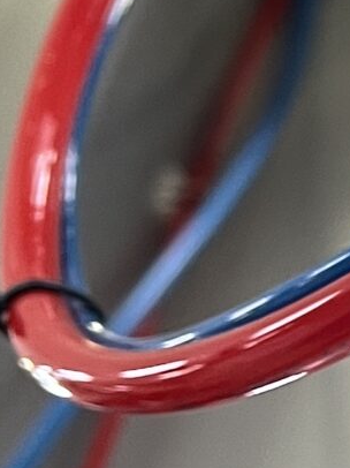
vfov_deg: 12.1
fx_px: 2213
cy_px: 188
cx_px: 1085
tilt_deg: +39.8
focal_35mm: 164
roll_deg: -5.0
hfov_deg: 7.7
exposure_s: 1/50
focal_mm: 5.1
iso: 160
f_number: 1.6
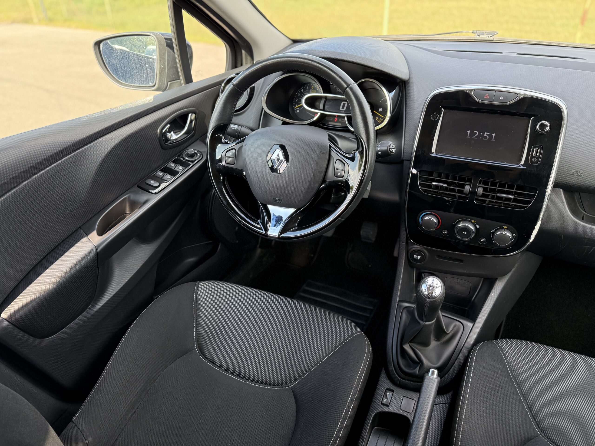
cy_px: 223
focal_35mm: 24
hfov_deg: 71.6
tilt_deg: -32.6
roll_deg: +1.3
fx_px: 413
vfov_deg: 56.8
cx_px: 298
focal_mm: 6.76
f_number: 1.78
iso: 200
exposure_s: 1/243
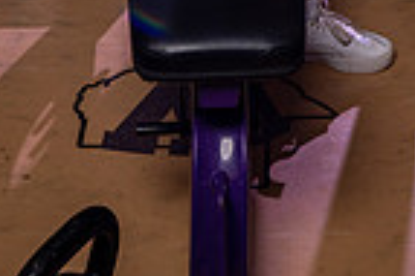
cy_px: -343
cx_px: 369
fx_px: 1163
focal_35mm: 101
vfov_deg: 11.6
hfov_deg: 19.9
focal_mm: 32
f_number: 7.1
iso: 250
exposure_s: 1/250
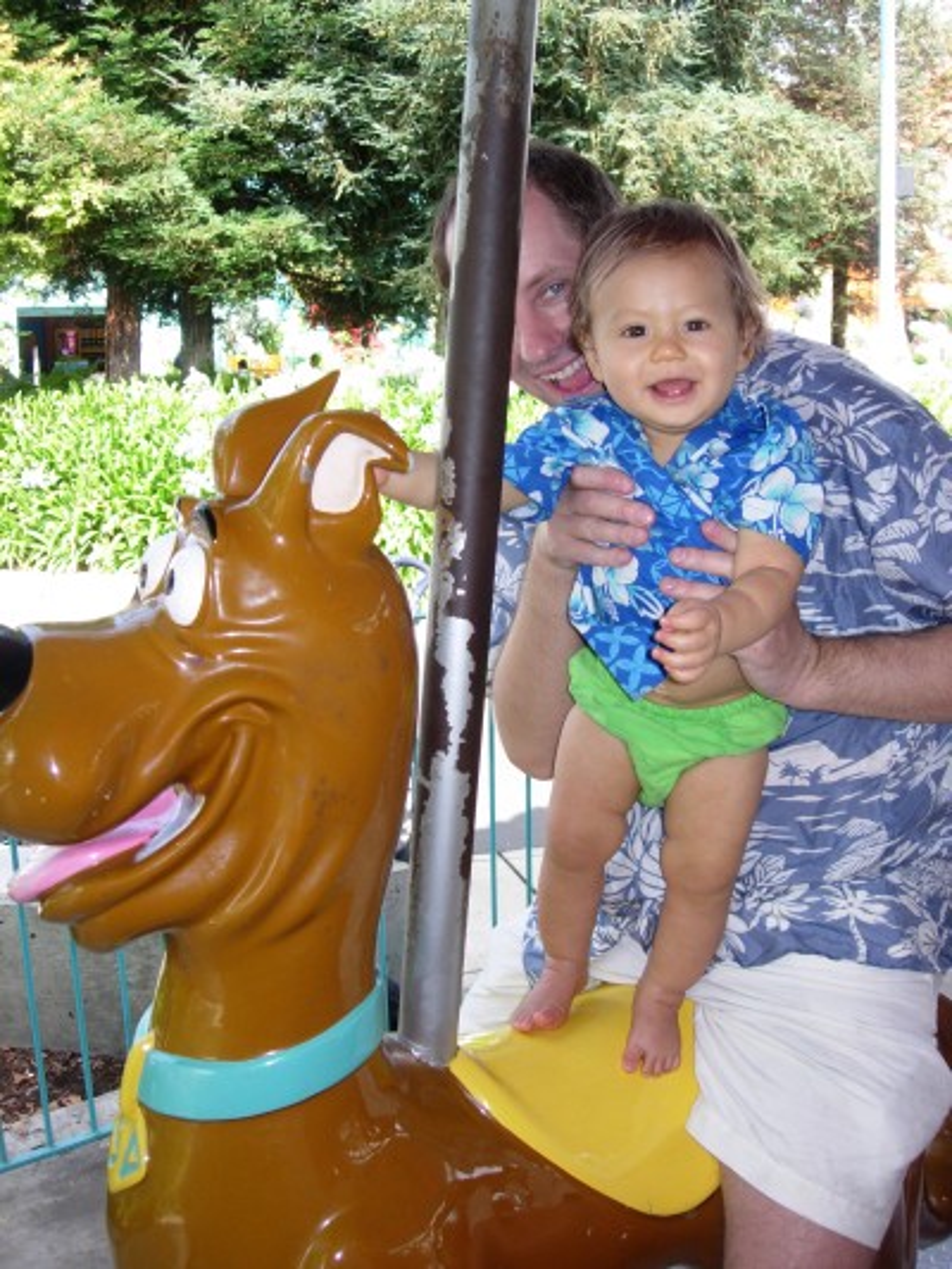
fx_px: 1393
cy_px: 634
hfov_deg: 37.7
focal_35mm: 38
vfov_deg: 49.0
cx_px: 476
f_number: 2.8
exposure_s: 1/264
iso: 79
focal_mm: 7.8
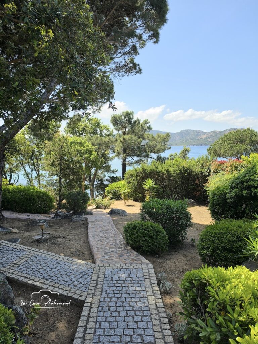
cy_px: 172
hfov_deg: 58.9
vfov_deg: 73.9
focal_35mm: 23
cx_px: 129
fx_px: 229
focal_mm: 6.5
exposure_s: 1/5445
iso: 64
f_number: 1.4
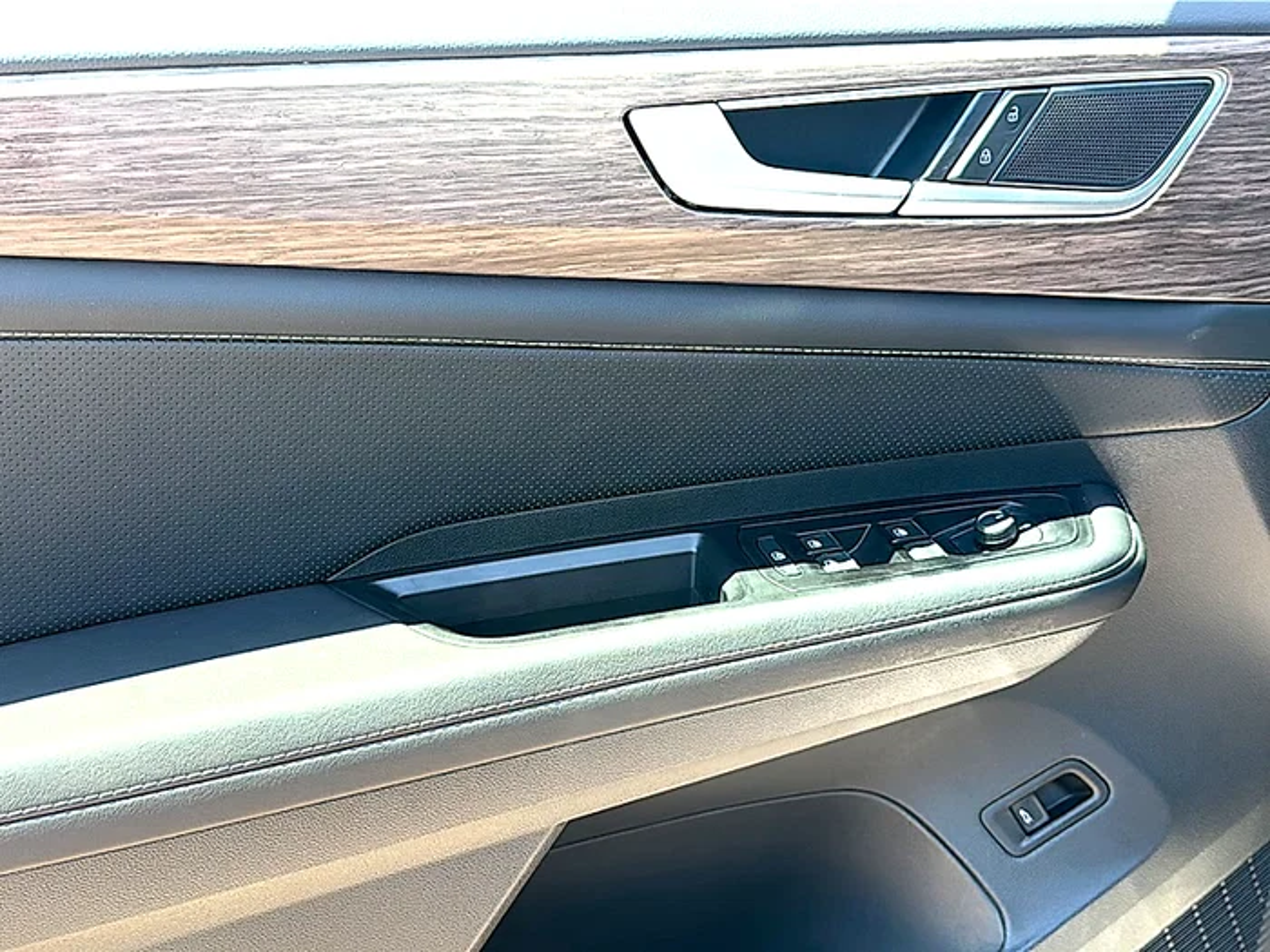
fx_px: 1247
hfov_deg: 54.0
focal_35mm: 34
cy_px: 476
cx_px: 635
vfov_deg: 41.8
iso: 80
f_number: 1.78
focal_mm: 6.86
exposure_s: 1/270
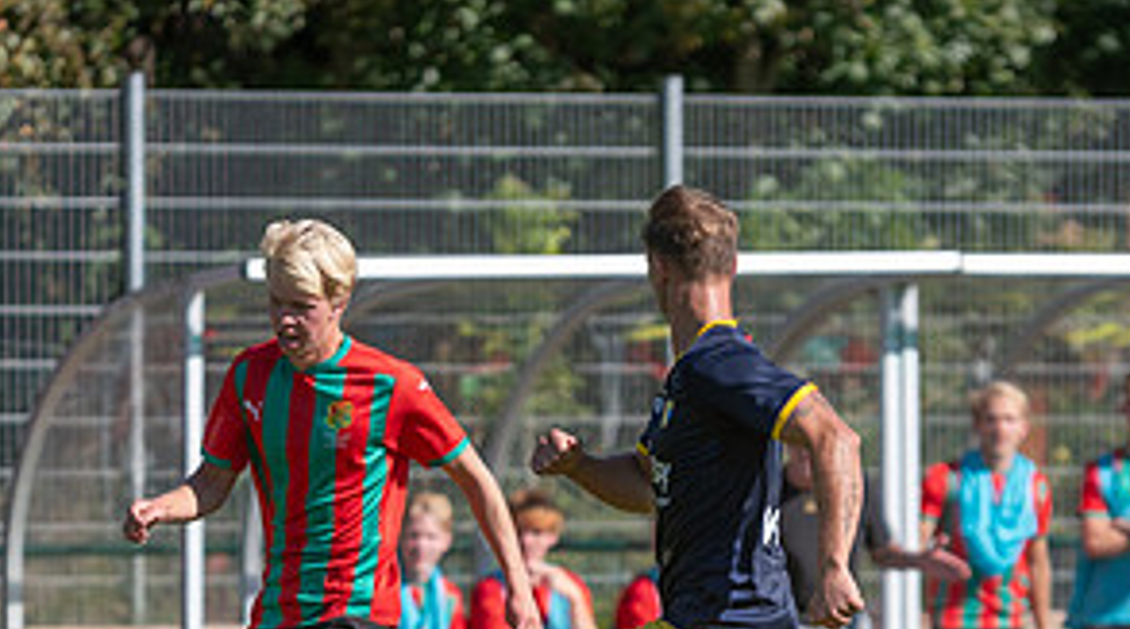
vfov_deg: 1.6
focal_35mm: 756
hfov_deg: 2.9
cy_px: 808
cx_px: 322
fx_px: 22592
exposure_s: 1/1600
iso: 250
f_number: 3.5
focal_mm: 200
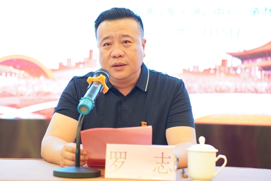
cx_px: 119
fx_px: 670
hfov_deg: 22.9
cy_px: 86
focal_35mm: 89
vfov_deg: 15.4
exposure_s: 1/80
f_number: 2.8
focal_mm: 74
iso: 2500
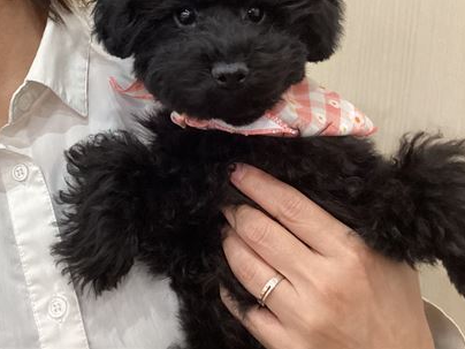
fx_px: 618
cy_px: 91
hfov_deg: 40.8
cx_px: 158
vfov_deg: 31.0
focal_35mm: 46
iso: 250
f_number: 2.4
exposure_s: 1/60
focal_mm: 3.3
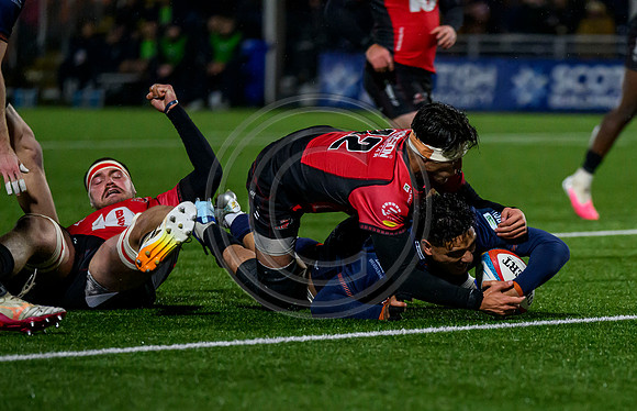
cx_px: 453
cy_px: 370
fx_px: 6167
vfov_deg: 3.8
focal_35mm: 352
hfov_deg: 5.9
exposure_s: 1/2000
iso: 6400
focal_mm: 200
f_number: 3.2
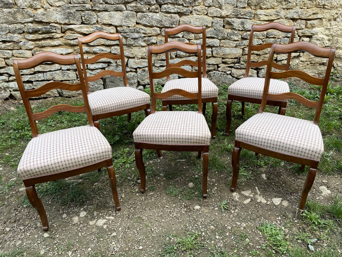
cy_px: 128
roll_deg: -0.7
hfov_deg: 67.3
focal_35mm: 26
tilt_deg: -28.8
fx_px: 257
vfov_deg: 53.1
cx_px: 171
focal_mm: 4.25
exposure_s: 1/263
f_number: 1.8
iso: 32
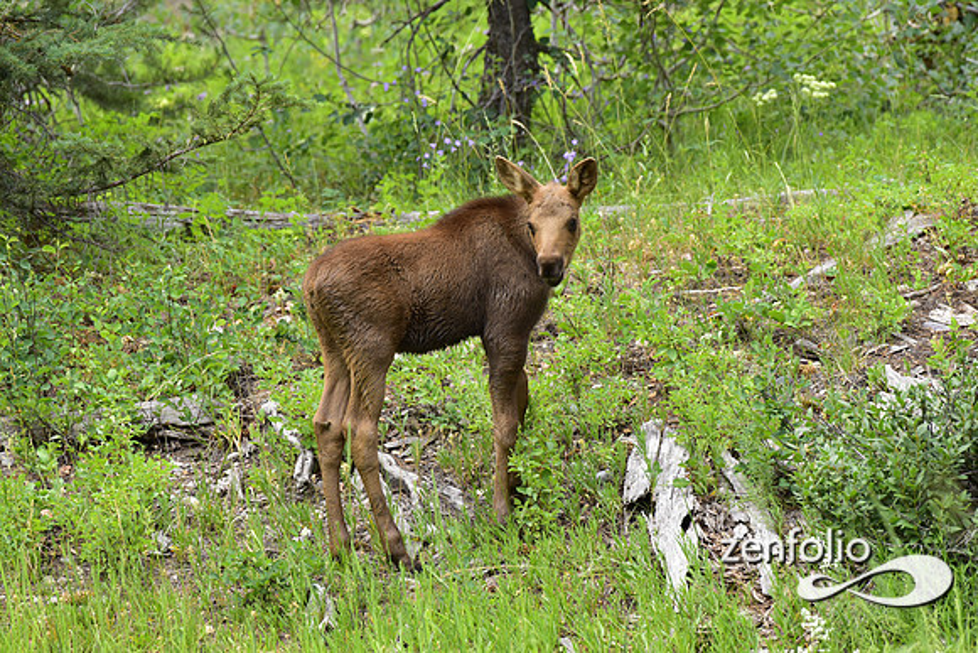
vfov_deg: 3.3
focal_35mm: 420
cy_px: 326
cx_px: 489
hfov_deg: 4.9
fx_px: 11412
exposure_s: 1/250
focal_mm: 420
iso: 800
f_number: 7.1
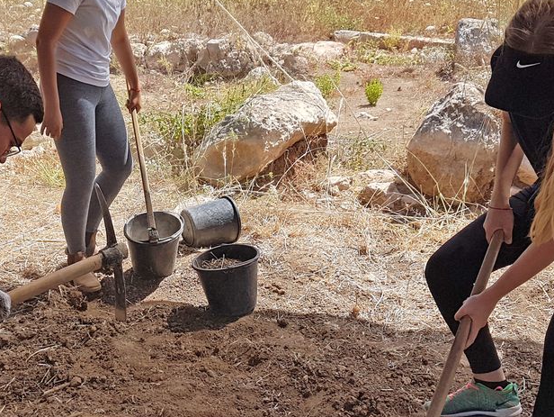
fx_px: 865
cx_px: 182
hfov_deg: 35.2
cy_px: 238
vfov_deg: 27.0
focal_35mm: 54
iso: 40
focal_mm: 4.2
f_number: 1.7
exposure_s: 1/1364
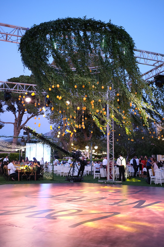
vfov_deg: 54.4
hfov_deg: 37.9
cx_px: 82
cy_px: 124
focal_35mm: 35
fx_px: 239
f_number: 2
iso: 800
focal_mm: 23
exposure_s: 1/60
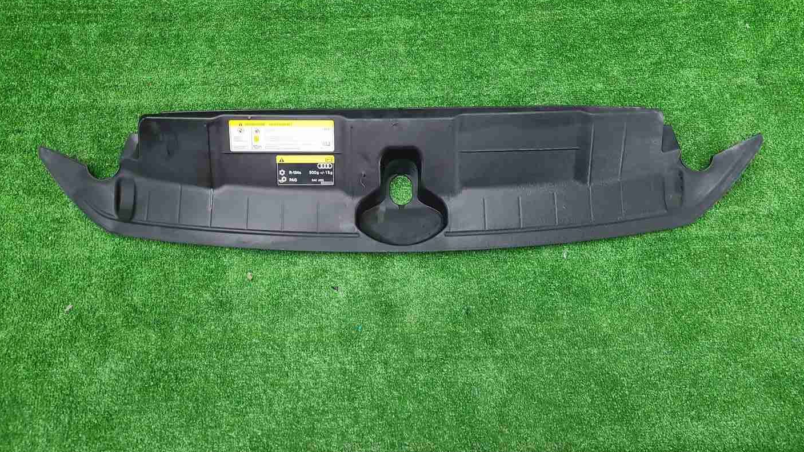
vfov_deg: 39.9
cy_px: 166
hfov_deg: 66.1
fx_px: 618
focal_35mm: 29
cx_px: 398
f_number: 1.8
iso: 208
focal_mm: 5.4
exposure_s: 1/50
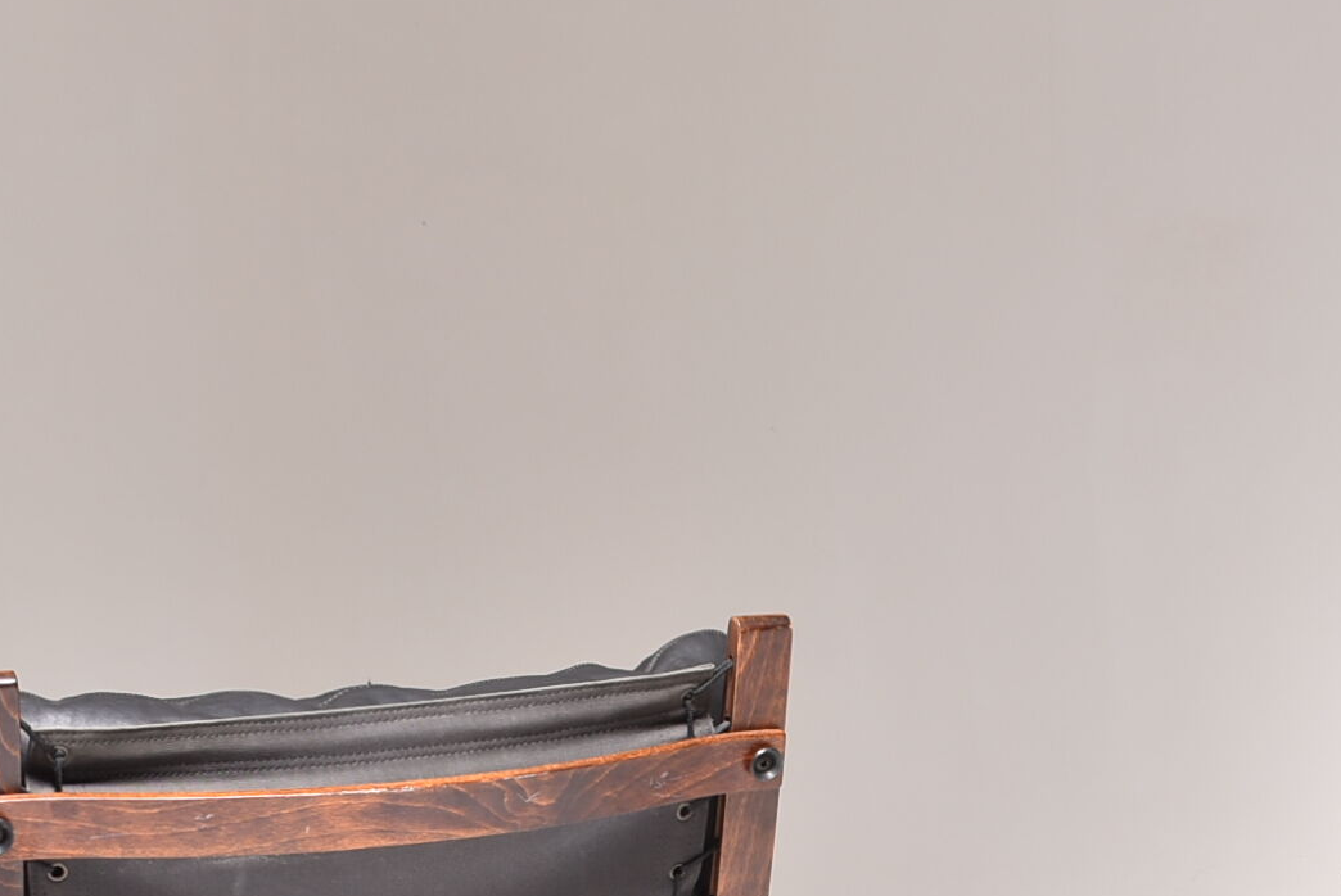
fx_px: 3206
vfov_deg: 15.2
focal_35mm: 86
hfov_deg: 23.5
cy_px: 1141
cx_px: 886
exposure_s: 1/160
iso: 100
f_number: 6.3
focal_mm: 20
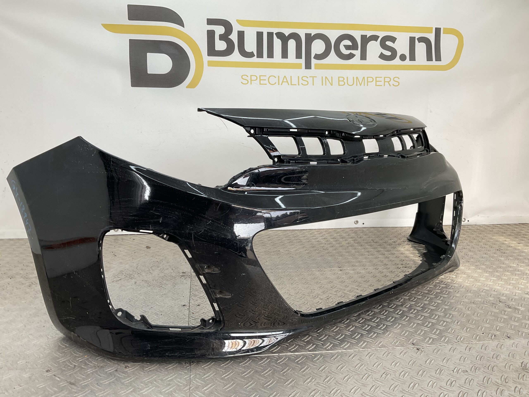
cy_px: 198
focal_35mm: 29
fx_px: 443
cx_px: 264
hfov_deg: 61.7
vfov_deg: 48.2
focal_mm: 3
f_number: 1.8
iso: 16
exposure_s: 1/158
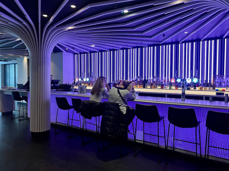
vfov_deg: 53.1
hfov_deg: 67.3
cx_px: 114
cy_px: 86
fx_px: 172
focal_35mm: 26
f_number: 1.5
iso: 400
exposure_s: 1/51
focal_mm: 5.7
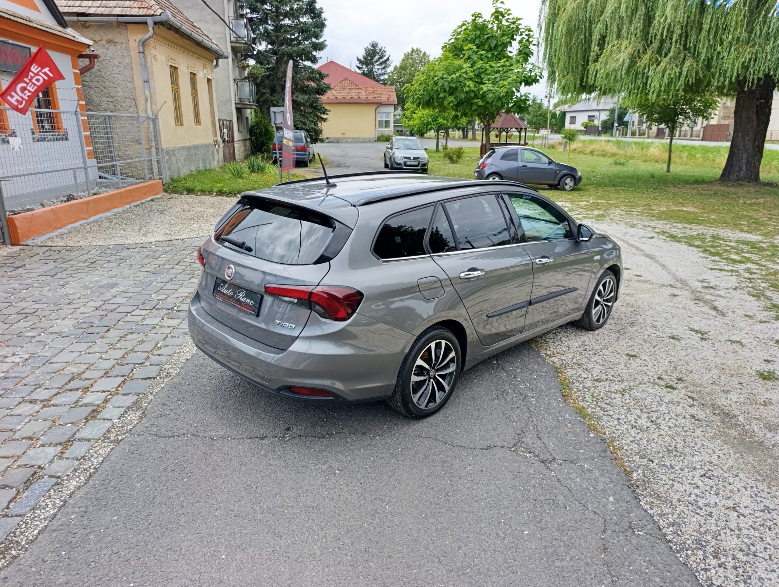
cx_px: 390
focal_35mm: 23
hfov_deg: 73.8
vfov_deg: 59.0
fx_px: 518
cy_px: 294
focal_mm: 6.14
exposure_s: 1/338
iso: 50
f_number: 1.6
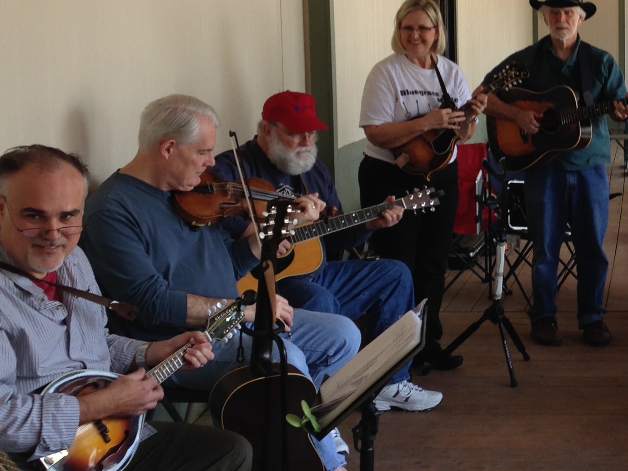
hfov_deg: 24.0
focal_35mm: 78
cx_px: 610
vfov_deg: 18.9
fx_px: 1415
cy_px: 178
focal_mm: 4.12
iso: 50
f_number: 2.4
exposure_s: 1/60
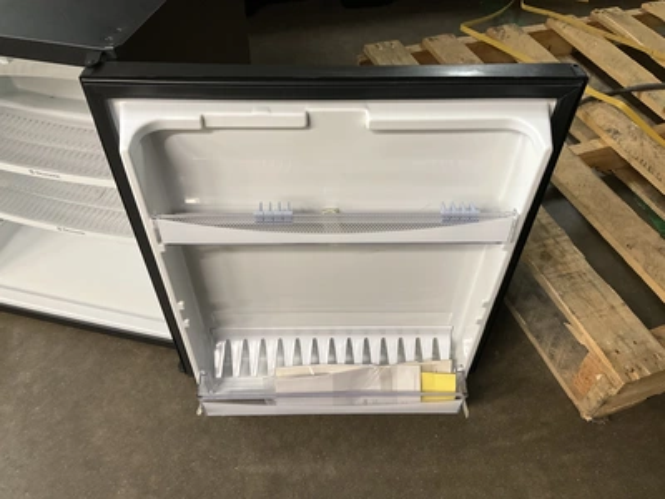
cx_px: 332
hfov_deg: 61.7
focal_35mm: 29
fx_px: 557
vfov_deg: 48.2
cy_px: 250
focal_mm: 3
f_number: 1.8
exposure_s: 1/60
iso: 160
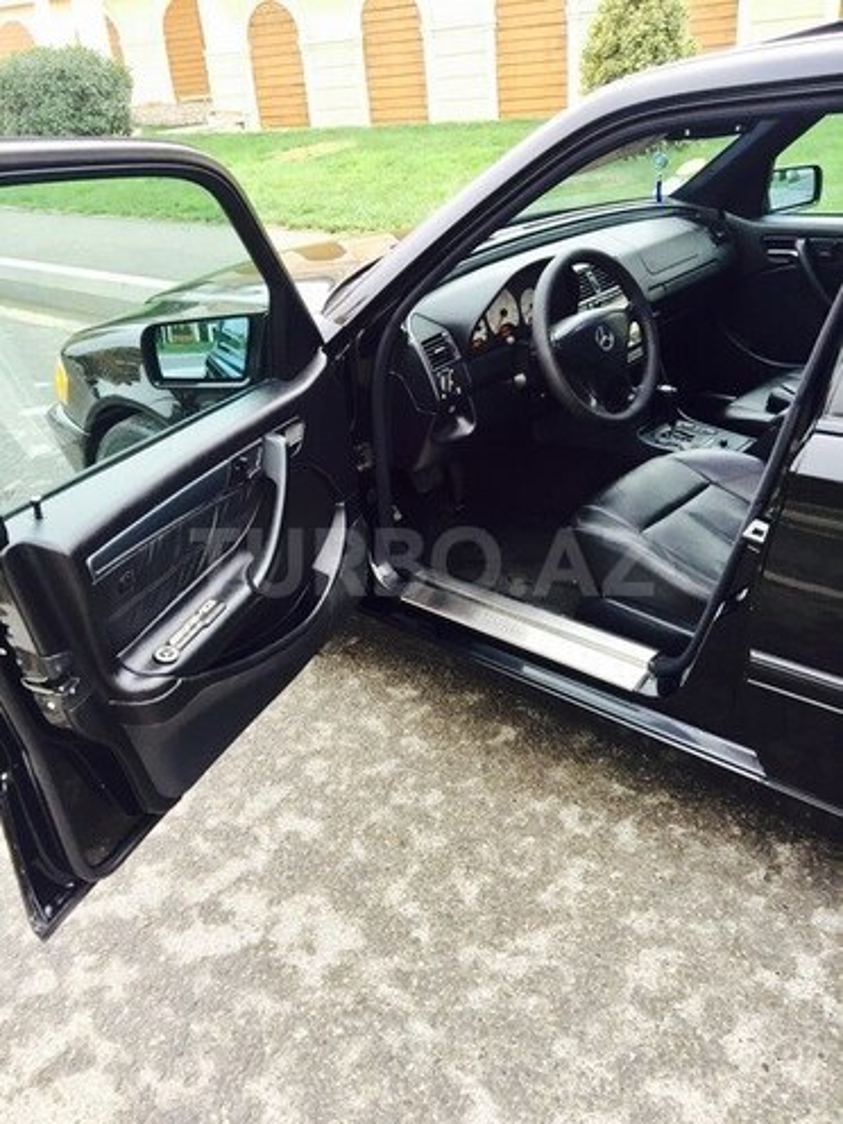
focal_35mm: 29
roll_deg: +4.7
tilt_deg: -27.1
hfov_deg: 48.2
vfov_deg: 61.7
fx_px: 942
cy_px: 562
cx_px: 422
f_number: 2.2
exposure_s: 1/33
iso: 40
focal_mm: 4.15
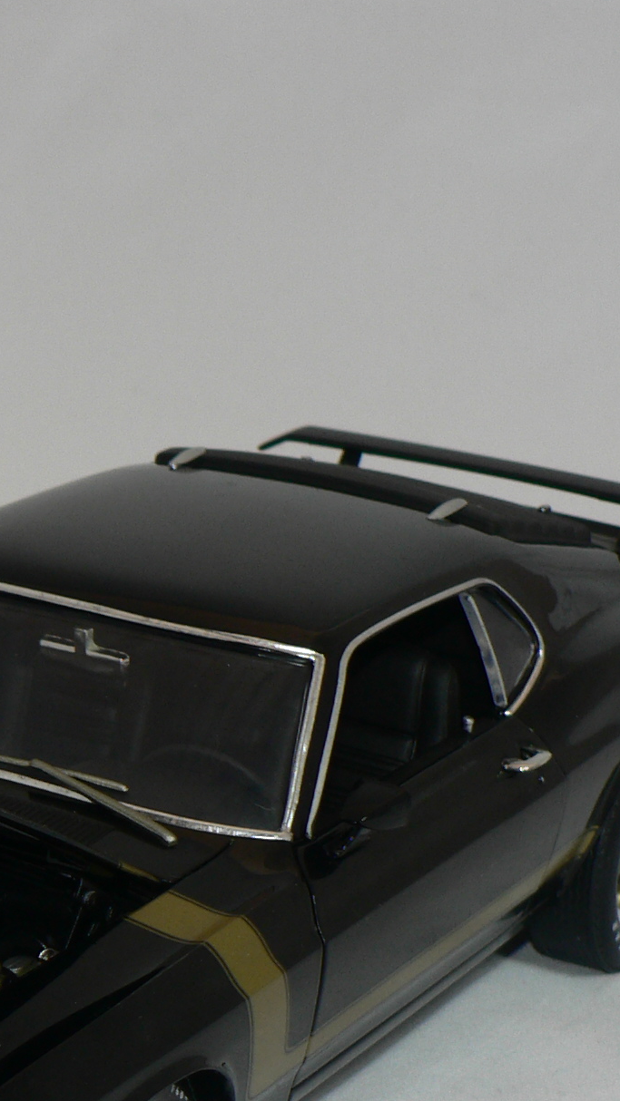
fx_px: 3828
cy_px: 864
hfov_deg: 9.1
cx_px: -113
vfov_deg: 16.3
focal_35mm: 131
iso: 80
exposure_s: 1/60
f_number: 3.2
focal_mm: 9.5
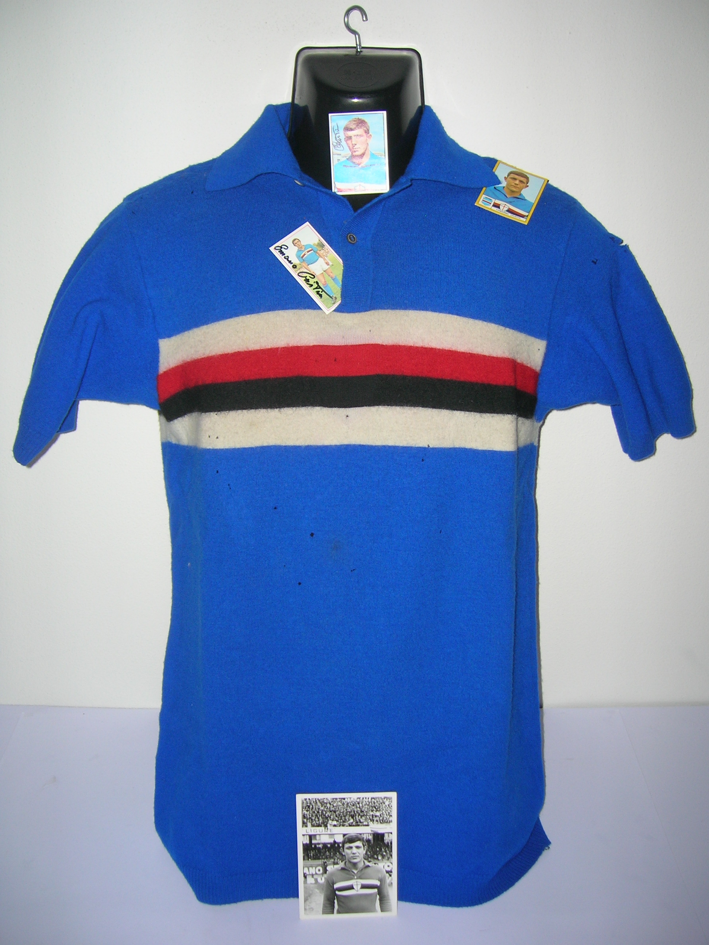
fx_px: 929
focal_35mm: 34
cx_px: 354
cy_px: 472
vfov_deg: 54.0
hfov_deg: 41.8
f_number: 2.9
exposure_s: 1/60.1
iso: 50
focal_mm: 5.7
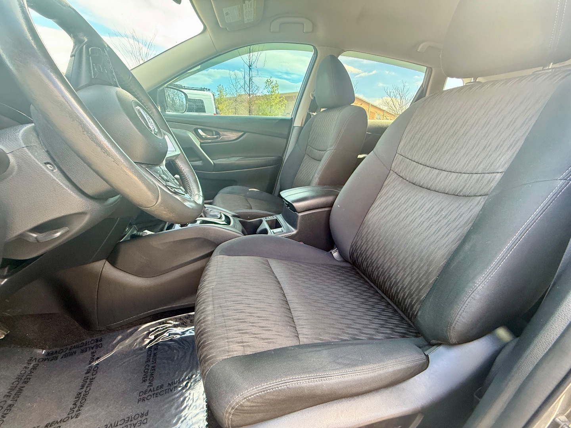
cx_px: 286
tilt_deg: -18.3
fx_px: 231
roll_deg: -2.6
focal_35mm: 14
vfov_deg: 85.7
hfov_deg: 102.1
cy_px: 214
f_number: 2.2
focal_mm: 2.22
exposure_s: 1/99
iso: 320
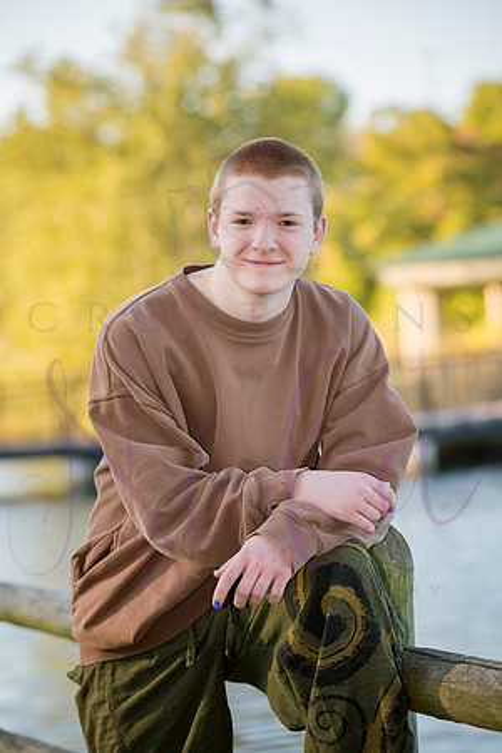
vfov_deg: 16.4
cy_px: 376
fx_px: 2614
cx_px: 251
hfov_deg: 11.0
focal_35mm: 125
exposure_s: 1/640
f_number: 4.5
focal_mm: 125
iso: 400
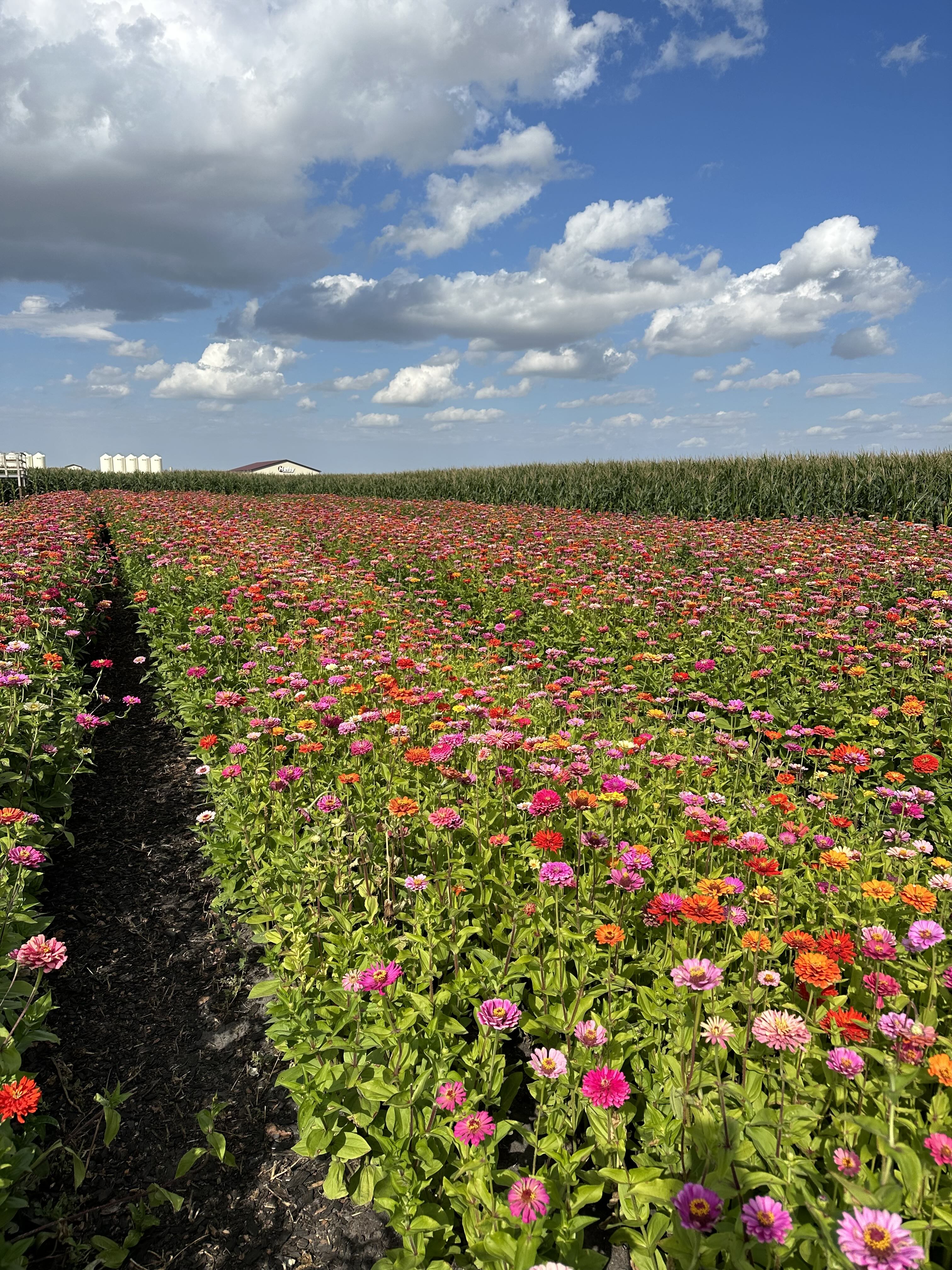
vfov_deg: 71.6
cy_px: 635
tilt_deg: -11.3
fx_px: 880
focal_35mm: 24
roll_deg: -0.7
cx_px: 476
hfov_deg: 56.8
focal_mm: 6.86
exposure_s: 1/5263
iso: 80
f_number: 1.78
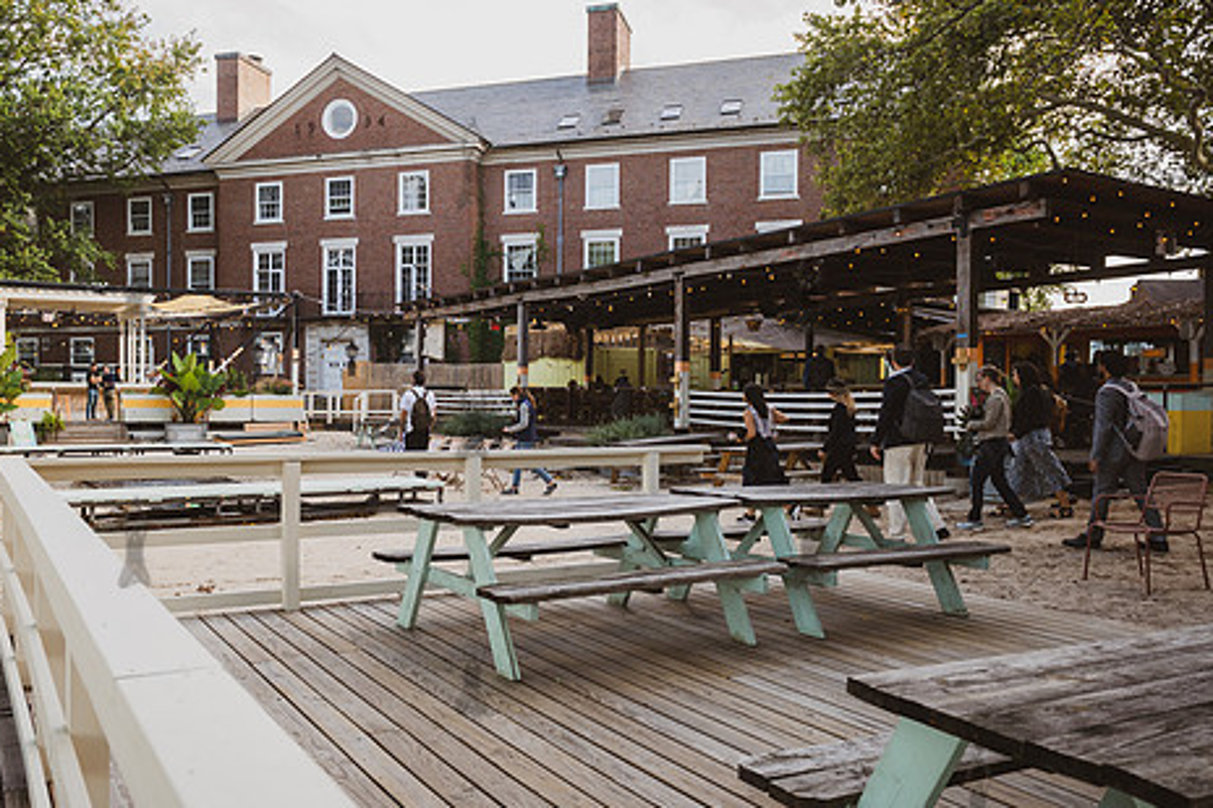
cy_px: 414
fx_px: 1010
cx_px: 471
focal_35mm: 30
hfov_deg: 61.3
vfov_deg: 43.6
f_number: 4.5
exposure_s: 1/250
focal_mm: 24
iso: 250
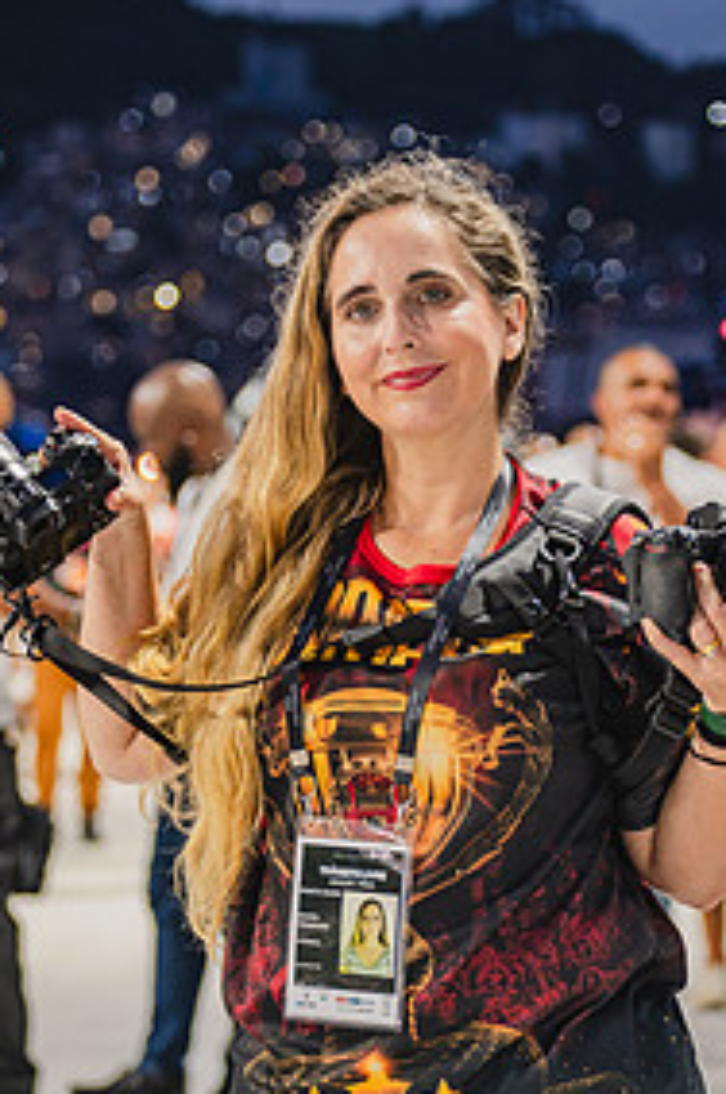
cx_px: 469
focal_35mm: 175
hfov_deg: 7.8
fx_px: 5306
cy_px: 731
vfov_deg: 11.7
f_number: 4.8
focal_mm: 110
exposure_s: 1/160
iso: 2500
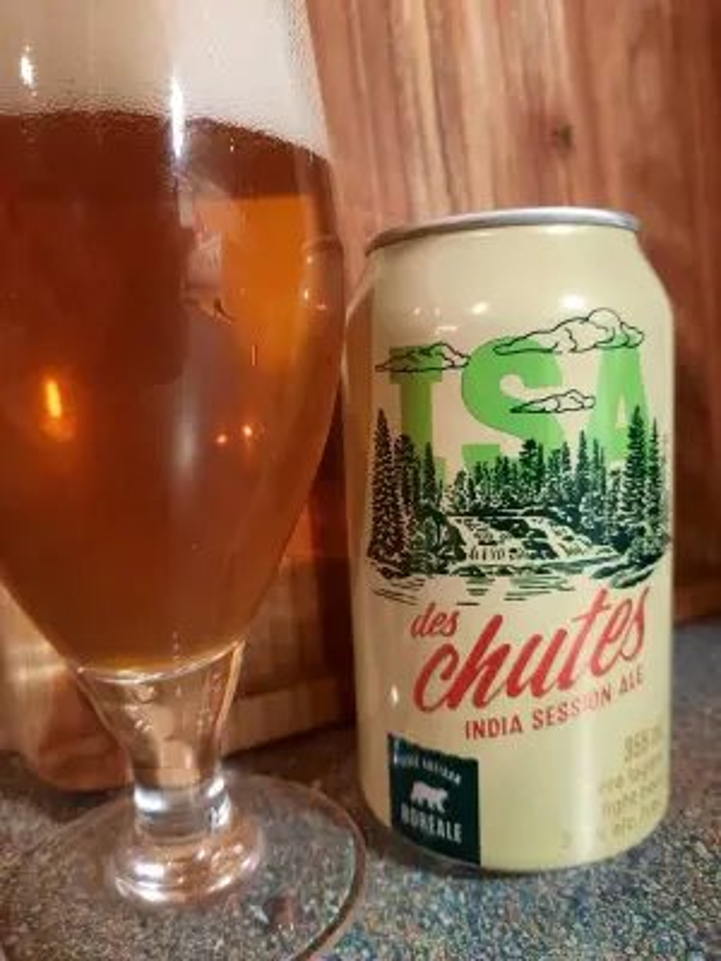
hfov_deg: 54.9
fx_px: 694
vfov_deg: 69.4
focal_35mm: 25
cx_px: 360
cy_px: 480
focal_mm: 4.6
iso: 320
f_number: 2
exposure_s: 1/30
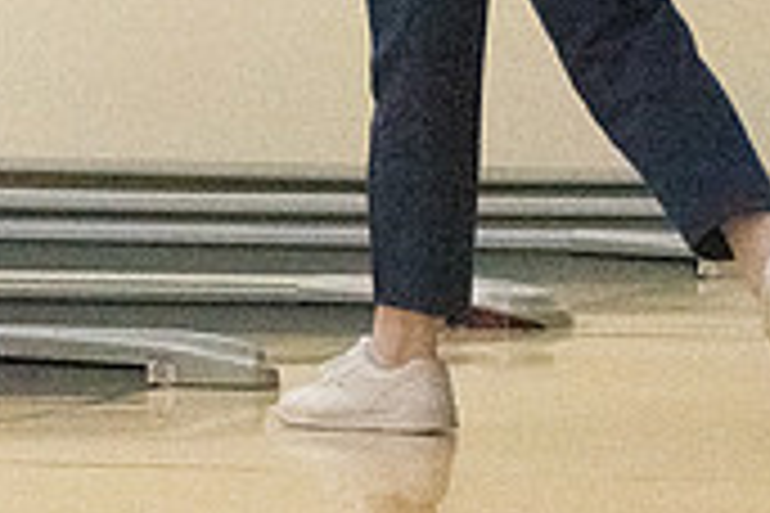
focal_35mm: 396
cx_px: 347
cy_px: -252
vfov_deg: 3.5
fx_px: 8469
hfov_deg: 5.2
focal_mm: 78
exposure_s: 1/1250
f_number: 4.5
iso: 10000
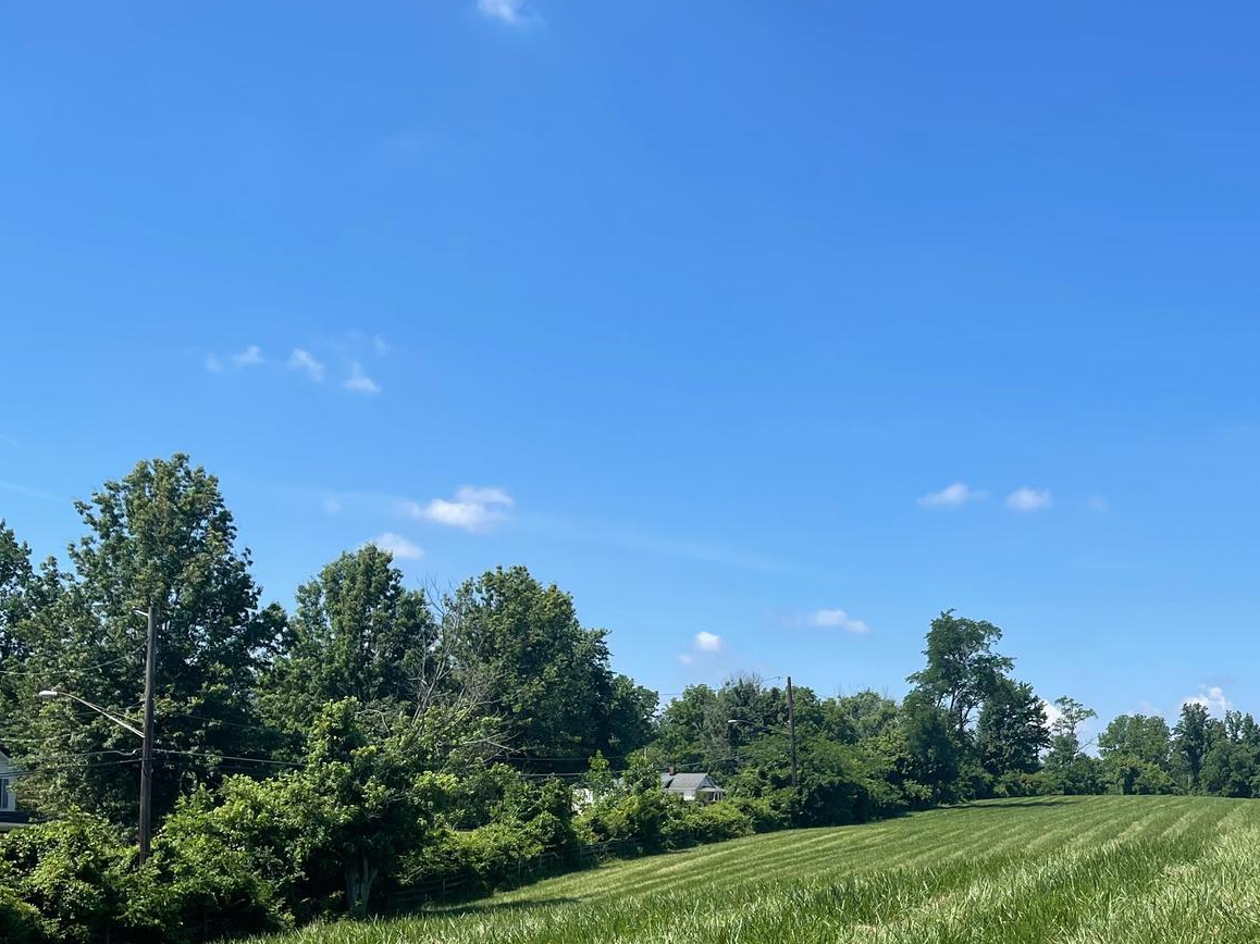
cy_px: 754
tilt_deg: +1.4
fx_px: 1674
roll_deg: -0.1
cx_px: 998
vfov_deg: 30.7
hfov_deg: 39.7
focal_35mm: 46
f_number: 1.6
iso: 32
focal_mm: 5.1
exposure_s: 1/2717
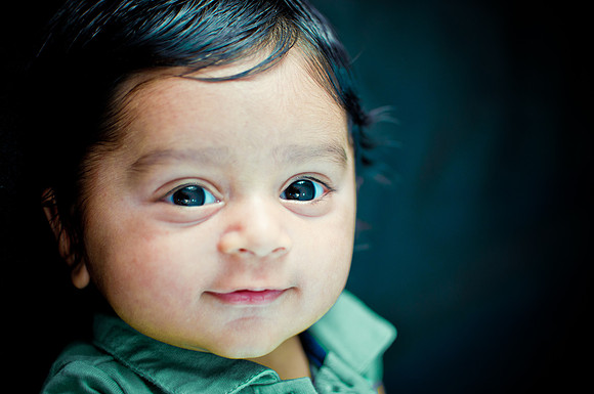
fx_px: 865
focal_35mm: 52
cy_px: 197
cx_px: 297
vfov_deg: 25.7
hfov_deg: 37.9
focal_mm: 35
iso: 100
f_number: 1.8
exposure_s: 1/50
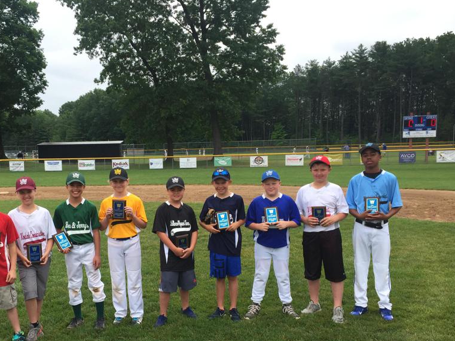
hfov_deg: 47.5
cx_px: 177
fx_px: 513
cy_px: 225
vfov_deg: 36.5
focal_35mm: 39
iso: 32
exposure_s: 1/1130
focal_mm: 4.15
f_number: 2.2
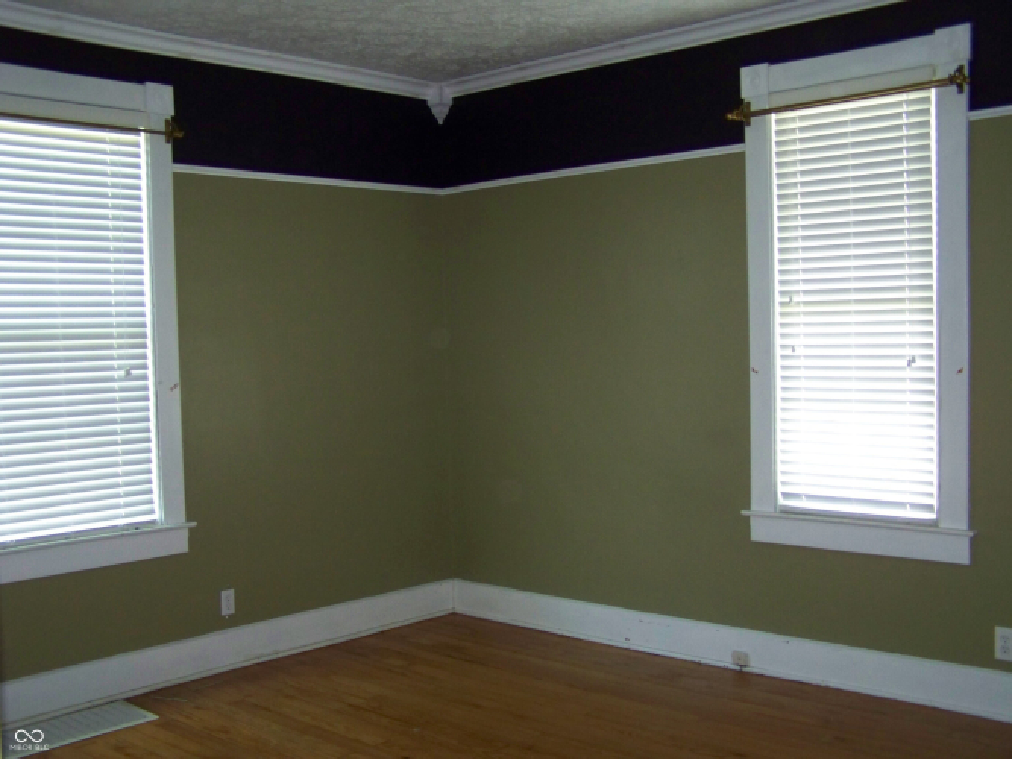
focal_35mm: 38
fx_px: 1111
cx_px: 506
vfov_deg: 37.7
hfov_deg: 49.0
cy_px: 380
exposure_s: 1/30
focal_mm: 6.3
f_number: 2.8
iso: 200
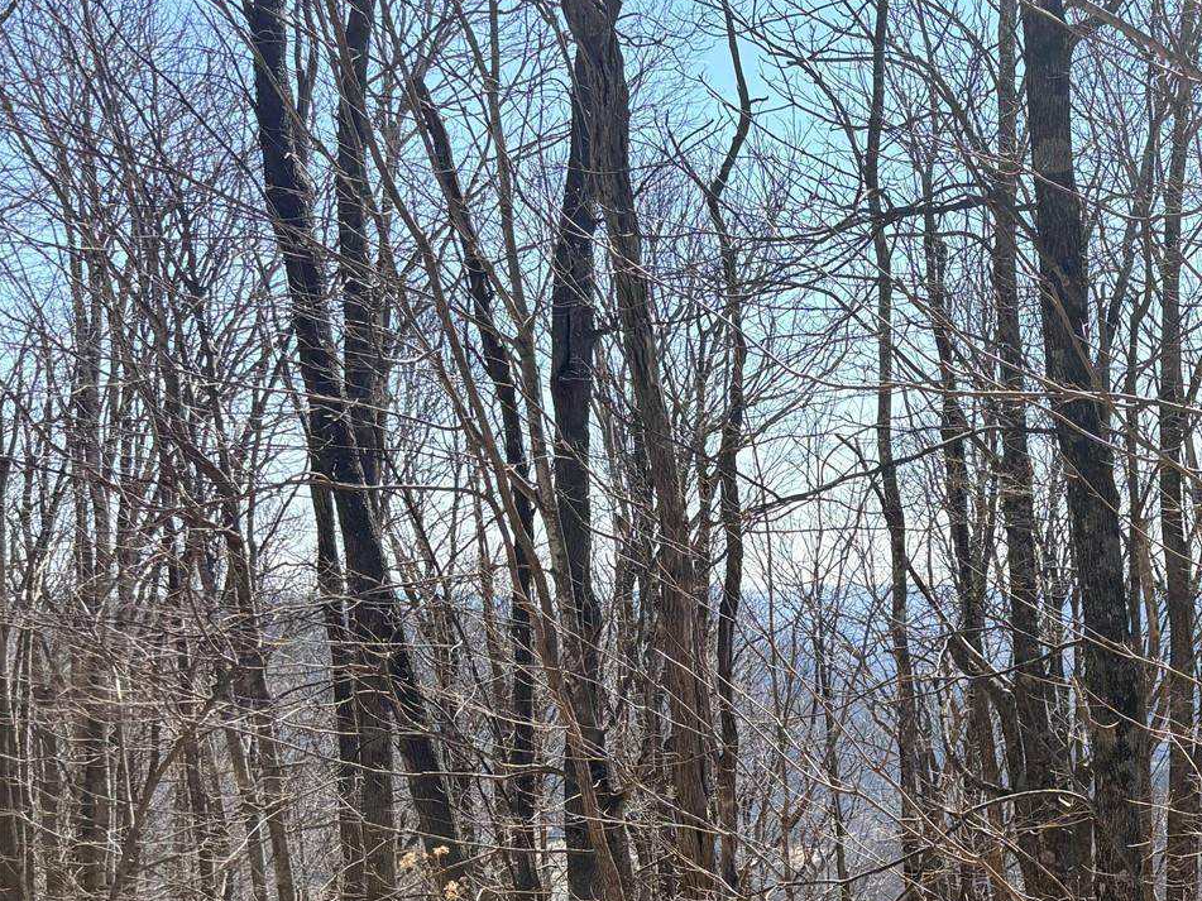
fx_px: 1944
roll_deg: +3.5
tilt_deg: -10.0
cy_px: 873
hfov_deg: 31.0
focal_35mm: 56
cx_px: 1290
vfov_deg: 25.0
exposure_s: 1/1848
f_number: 1.6
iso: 50
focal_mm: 5.96
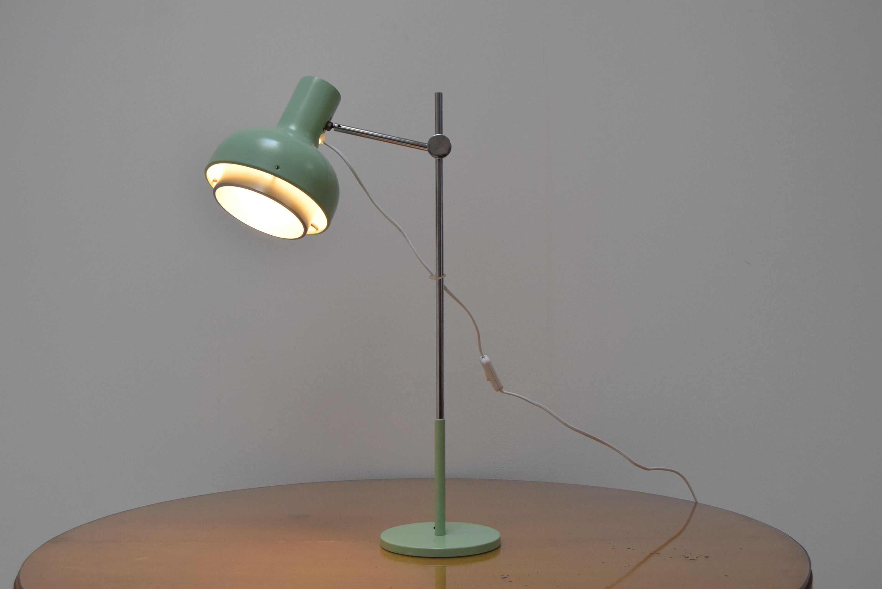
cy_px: 294
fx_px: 1030
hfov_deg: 46.4
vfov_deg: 31.9
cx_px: 441
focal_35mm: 42
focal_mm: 28
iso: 1600
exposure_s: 1/200
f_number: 7.1
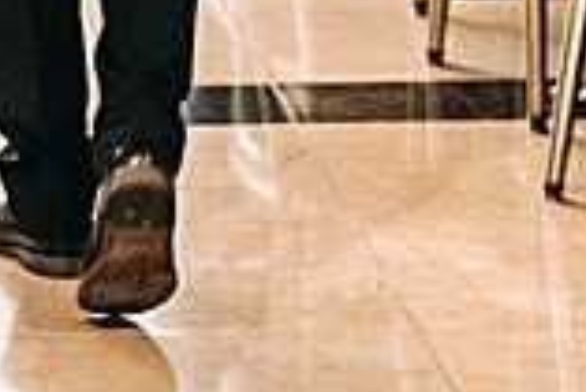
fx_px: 4888
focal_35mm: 300
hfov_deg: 6.8
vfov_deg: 4.5
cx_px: -108
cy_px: -431
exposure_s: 1/80
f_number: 2.5
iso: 640
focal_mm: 50
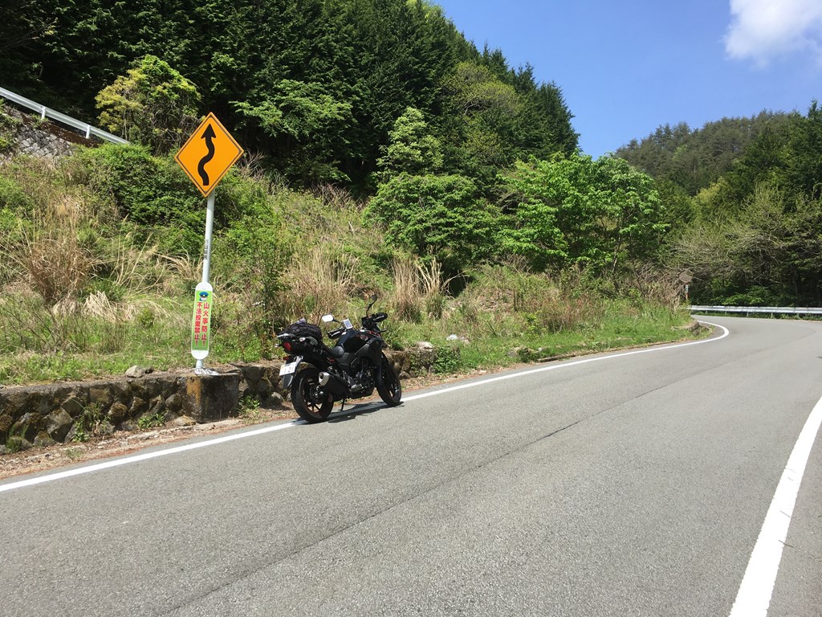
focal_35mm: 29
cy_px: 308
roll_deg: -2.6
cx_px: 411
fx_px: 689
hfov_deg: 61.7
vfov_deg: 48.2
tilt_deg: +6.3
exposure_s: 1/1068
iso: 25
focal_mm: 4.15
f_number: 2.2
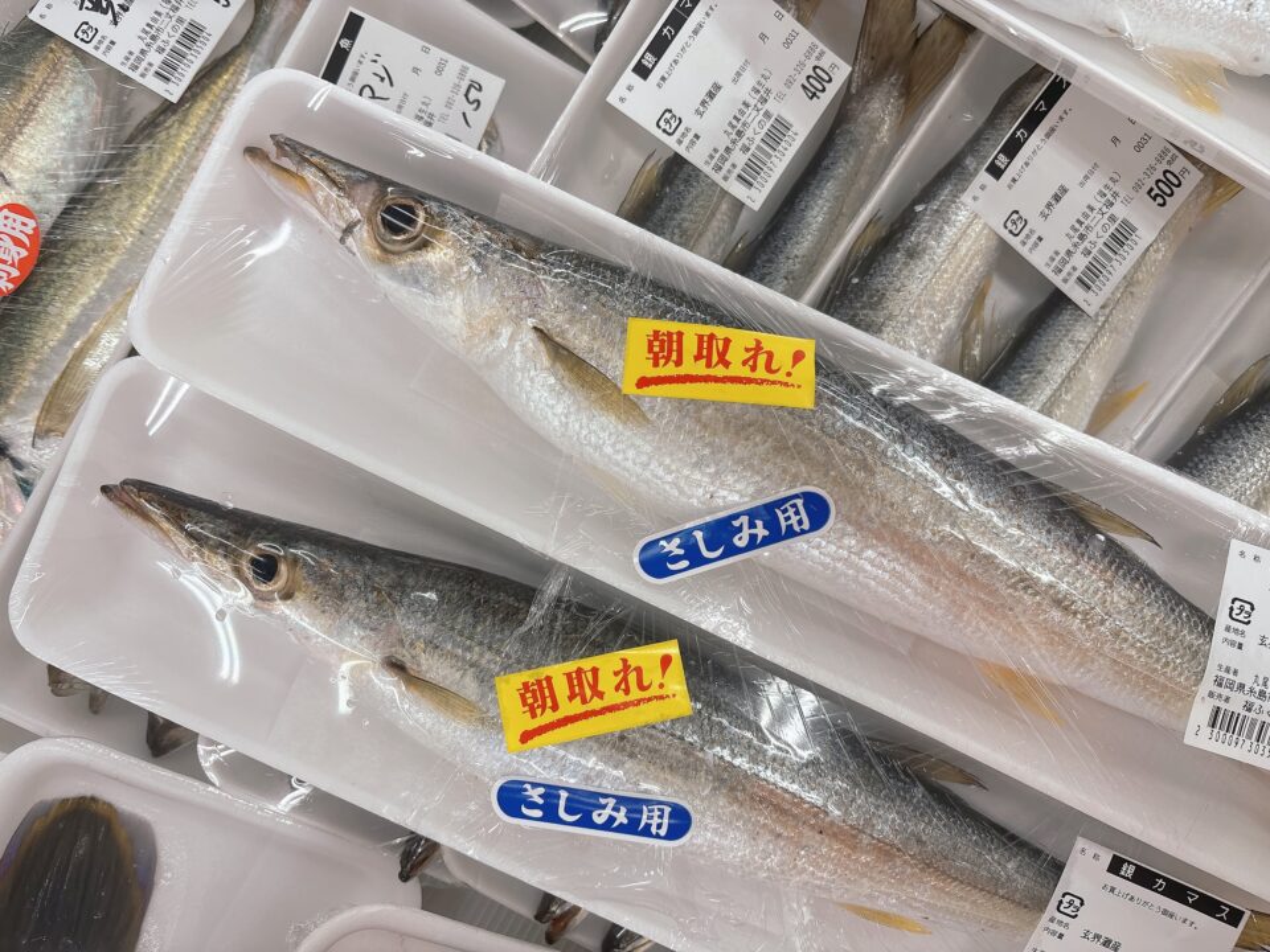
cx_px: 635
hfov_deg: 67.3
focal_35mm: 26
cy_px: 476
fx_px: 954
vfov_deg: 53.1
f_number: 1.6
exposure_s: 1/120
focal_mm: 5.96
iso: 80
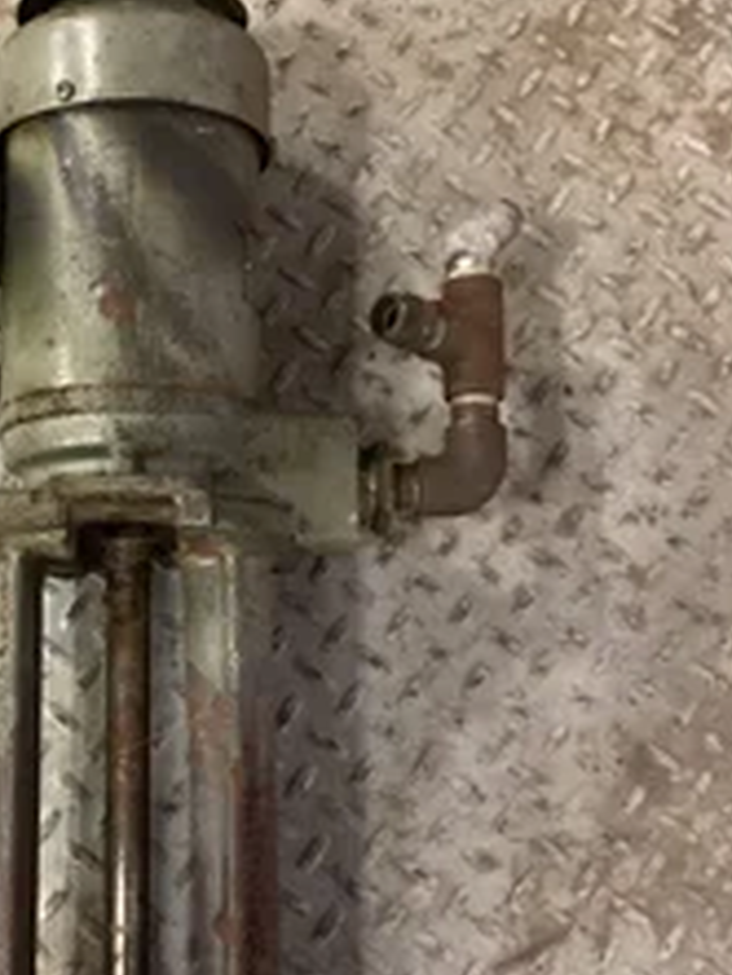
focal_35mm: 56
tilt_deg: -77.6
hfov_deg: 25.7
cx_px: 163
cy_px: 521
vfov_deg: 34.3
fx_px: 1577
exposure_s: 1/30
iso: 640
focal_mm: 3.3
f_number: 2.4
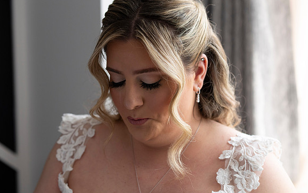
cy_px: 91
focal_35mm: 87
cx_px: 154
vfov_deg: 15.0
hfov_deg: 23.8
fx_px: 730
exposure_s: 1/800
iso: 1600
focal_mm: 85
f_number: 4
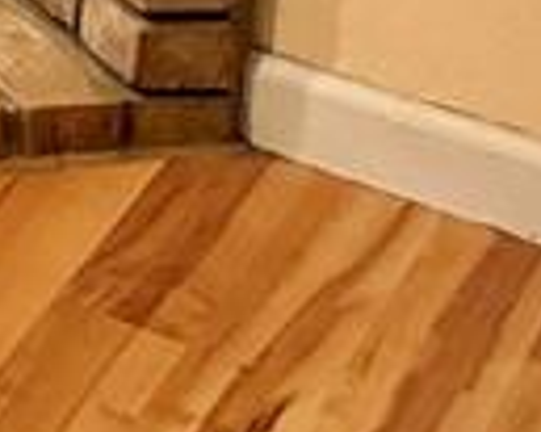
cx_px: -1325
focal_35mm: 186
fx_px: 2976
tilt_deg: -10.0
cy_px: -986
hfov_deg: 8.1
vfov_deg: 7.1
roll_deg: -0.5
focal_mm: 6.76
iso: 640
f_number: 1.78
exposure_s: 1/60
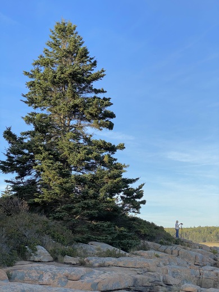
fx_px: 439
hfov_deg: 28.0
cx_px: 110
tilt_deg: +13.5
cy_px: 146
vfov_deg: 36.8
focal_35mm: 52
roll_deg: +0.8
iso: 20
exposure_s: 1/922
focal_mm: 6
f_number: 2
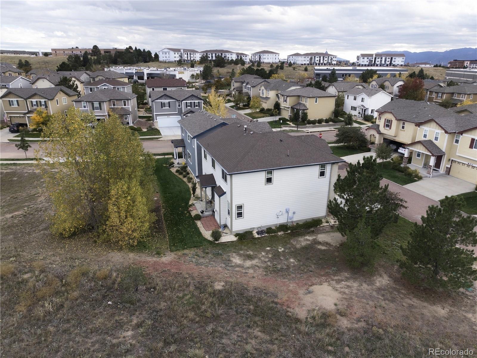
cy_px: 179
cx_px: 238
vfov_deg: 56.8
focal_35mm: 24
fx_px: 331
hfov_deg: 71.6
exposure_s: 1/1250
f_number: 1.8
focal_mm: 8.7
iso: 230
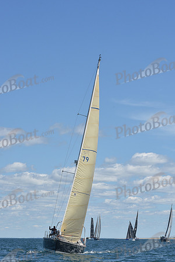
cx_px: 85
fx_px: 867
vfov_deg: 17.2
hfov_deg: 11.5
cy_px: 163
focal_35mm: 119
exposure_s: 1/800
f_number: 11
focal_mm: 92
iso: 250
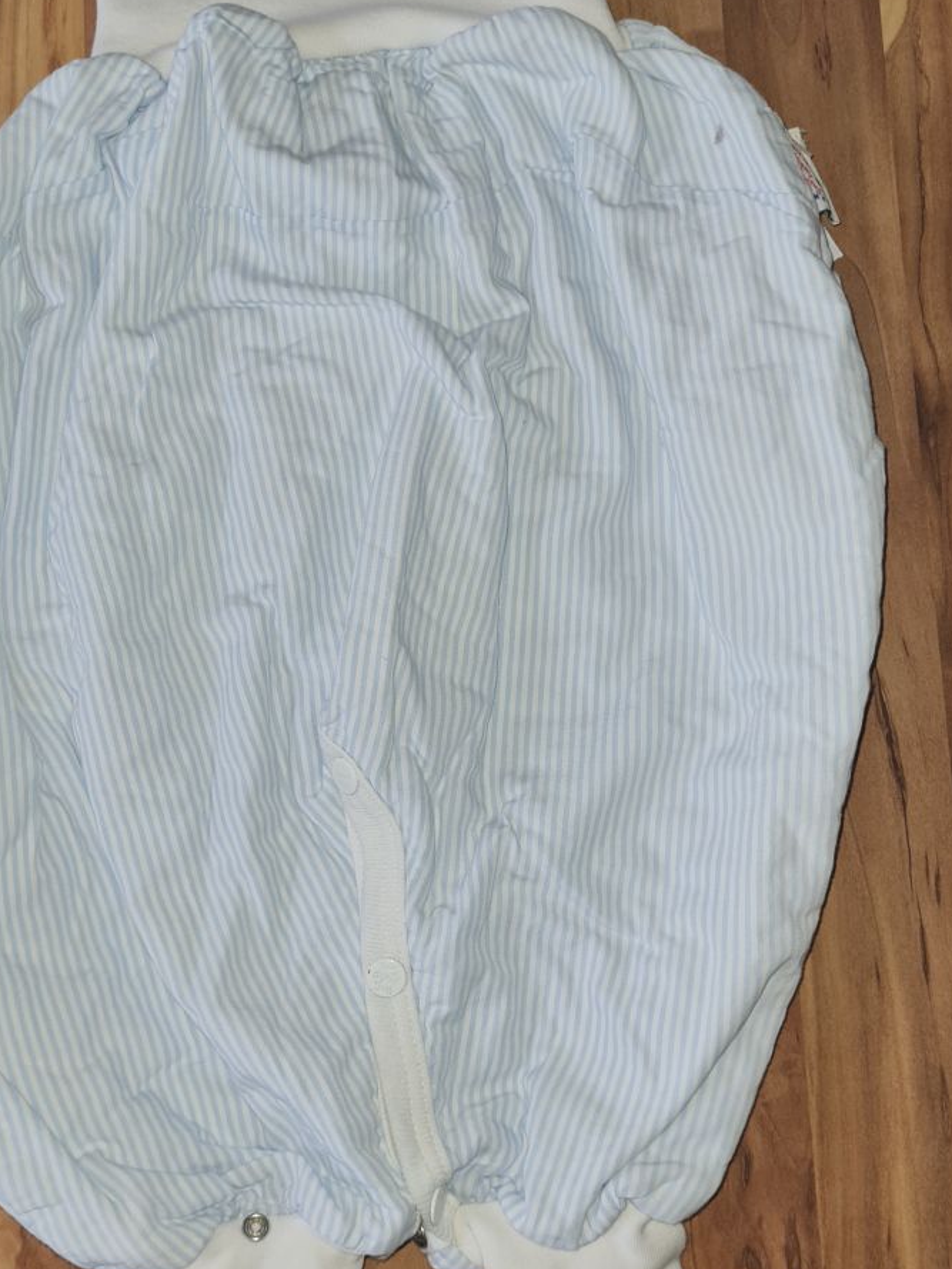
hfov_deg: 36.8
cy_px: 703
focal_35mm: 39
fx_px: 1430
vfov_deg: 47.8
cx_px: 407
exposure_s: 1/100
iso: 160
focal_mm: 5.4
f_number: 1.8
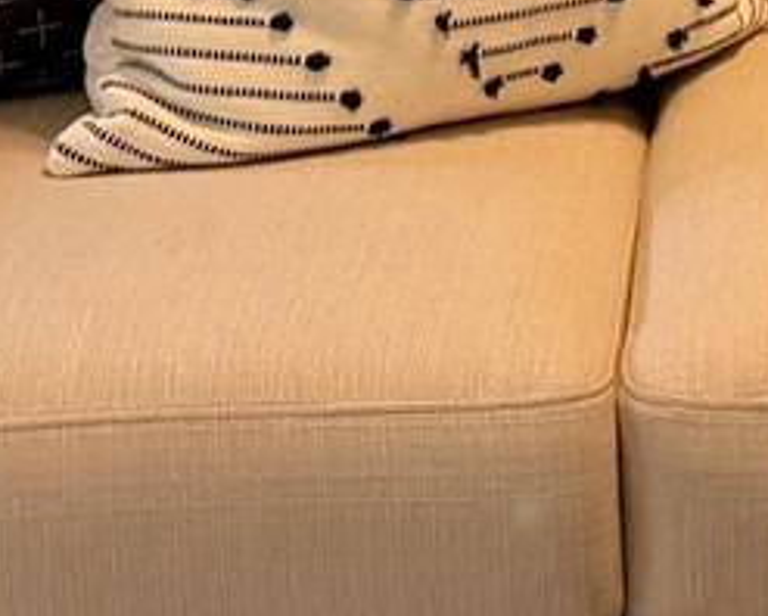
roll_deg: +1.0
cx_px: 1107
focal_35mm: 194
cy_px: -373
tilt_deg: -12.0
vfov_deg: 7.8
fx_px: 4413
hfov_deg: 9.7
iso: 125
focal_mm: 6.76
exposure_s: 1/60
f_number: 1.78
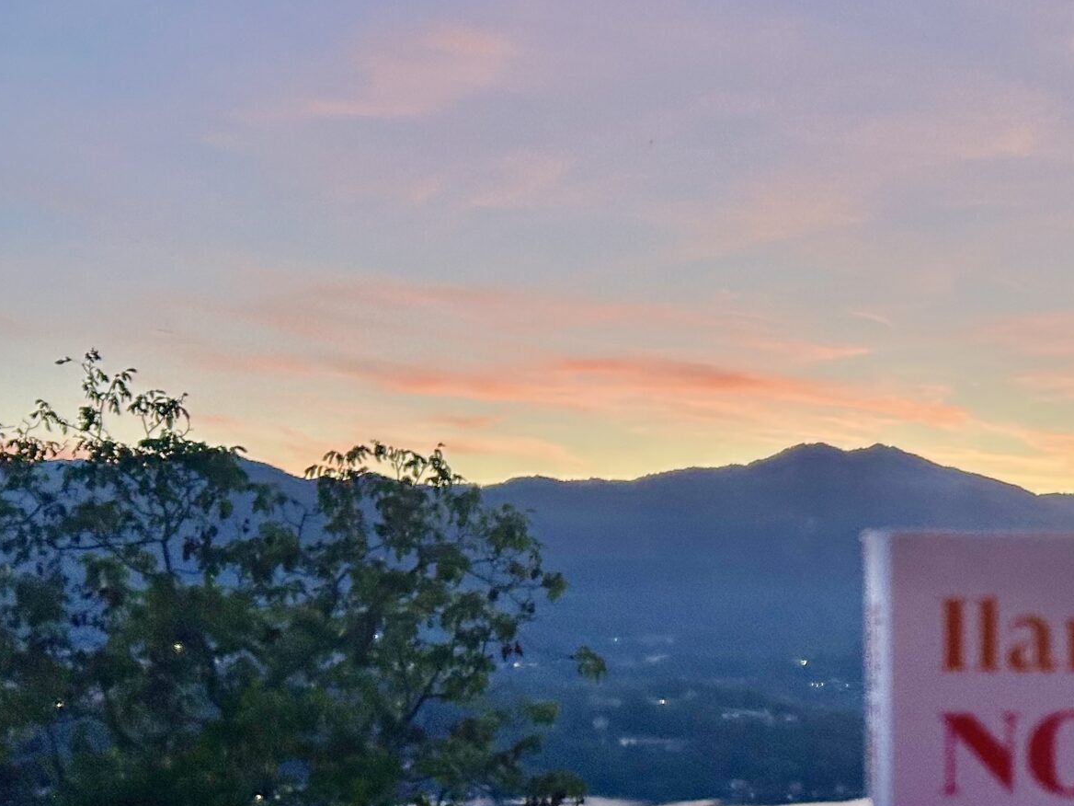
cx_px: 1142
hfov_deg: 30.6
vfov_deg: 25.0
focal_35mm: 57
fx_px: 1768
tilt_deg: -1.4
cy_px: 691
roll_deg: -0.1
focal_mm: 5.7
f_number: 1.5
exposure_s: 1/84
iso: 125
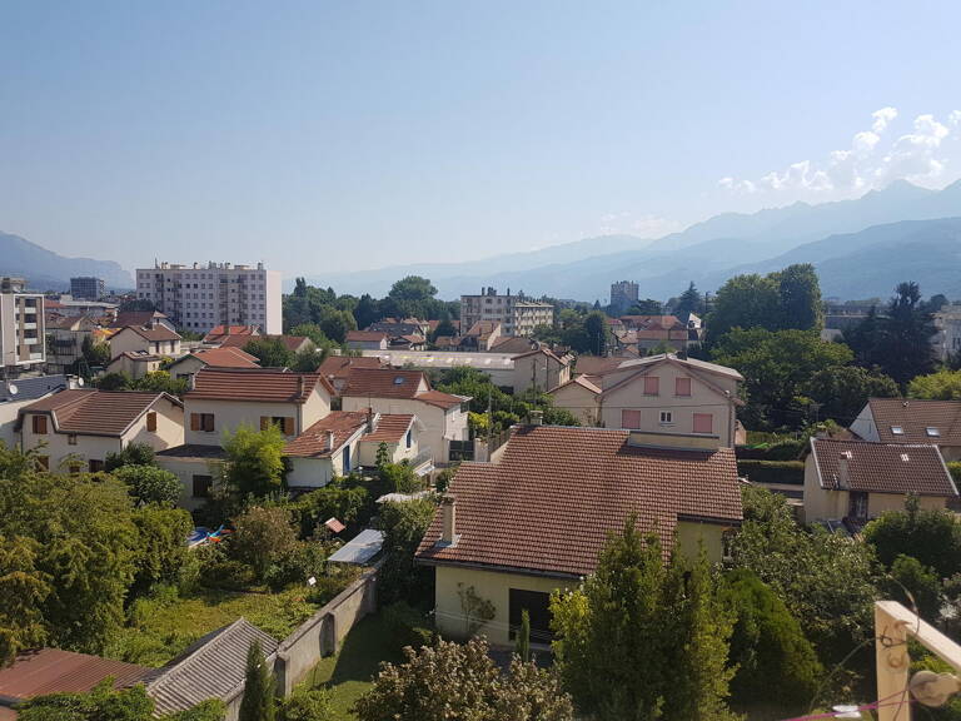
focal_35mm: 26
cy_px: 360
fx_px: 722
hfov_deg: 67.3
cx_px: 480
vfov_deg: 53.1
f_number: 1.7
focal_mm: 4.2
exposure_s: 1/2760
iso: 40
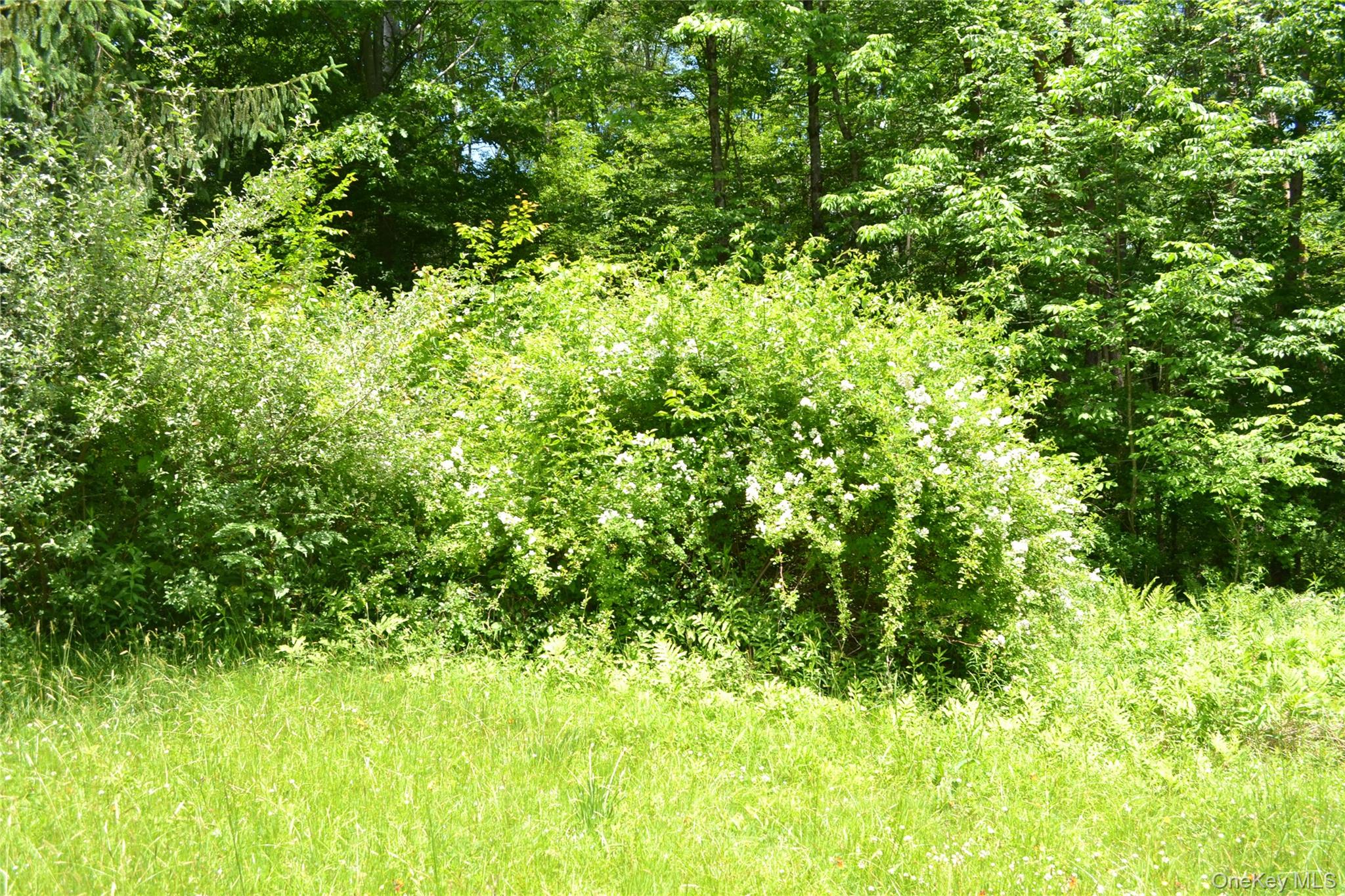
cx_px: 672
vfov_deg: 43.6
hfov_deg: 61.9
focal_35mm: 30
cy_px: 448
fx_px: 1121
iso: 100
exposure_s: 1/100
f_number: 6.3
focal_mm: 20
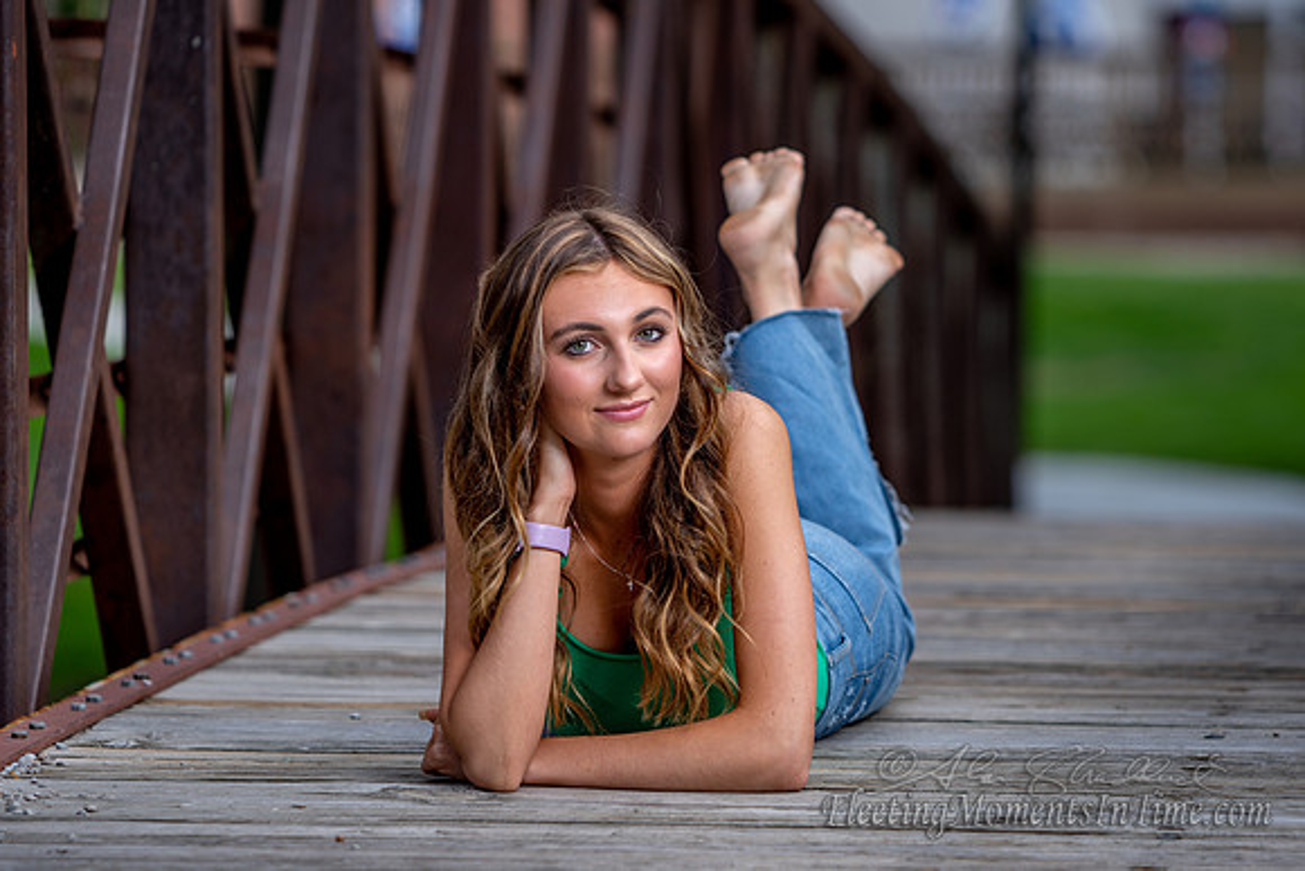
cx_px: 652
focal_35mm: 200
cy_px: 436
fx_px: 7251
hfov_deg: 10.3
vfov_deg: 6.9
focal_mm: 200
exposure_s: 1/200
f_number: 4
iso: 100
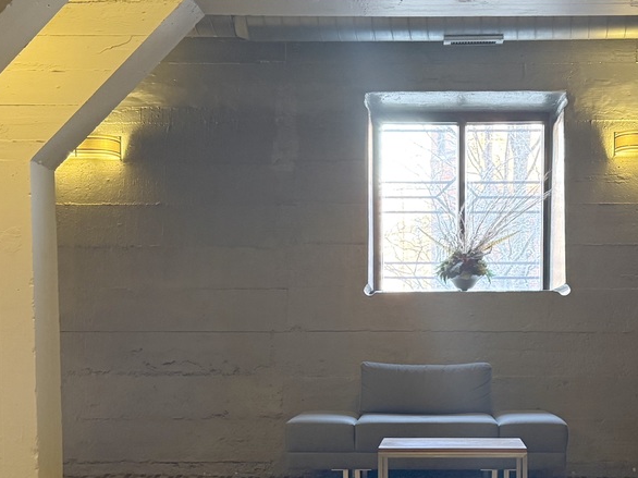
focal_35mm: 59
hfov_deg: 32.5
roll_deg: -0.2
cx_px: 405
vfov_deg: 24.4
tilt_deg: -2.9
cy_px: 388
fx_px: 1087
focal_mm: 6.76
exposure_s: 1/60
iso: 400
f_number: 1.78
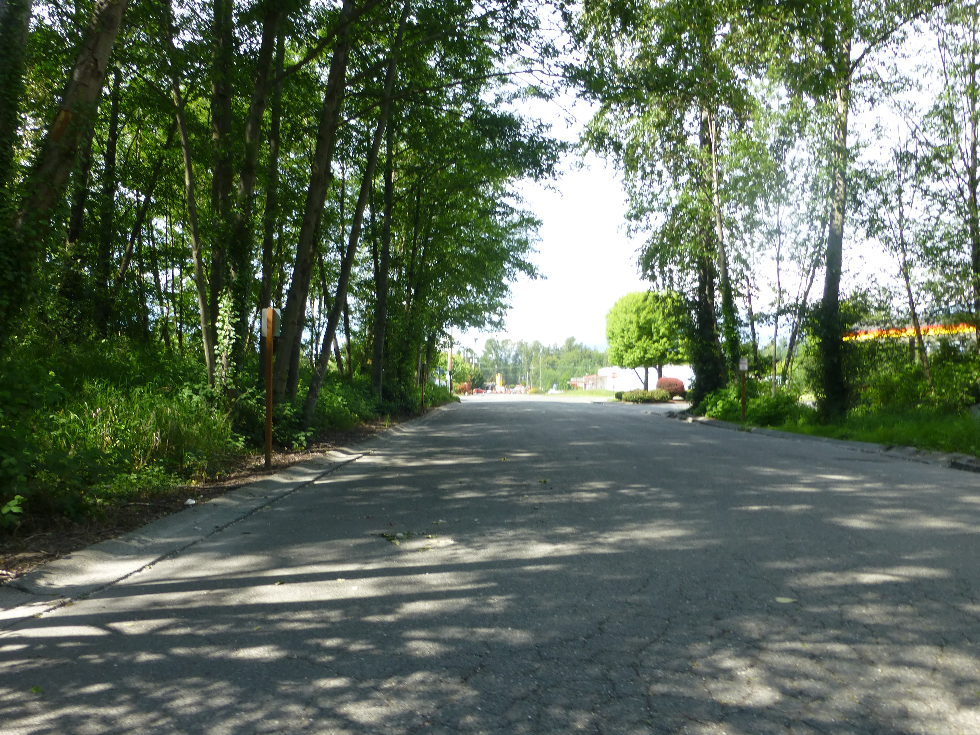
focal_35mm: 27
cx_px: 457
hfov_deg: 65.3
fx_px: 764
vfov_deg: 51.4
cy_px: 362
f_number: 4
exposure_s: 1/200
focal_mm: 4.3
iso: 100
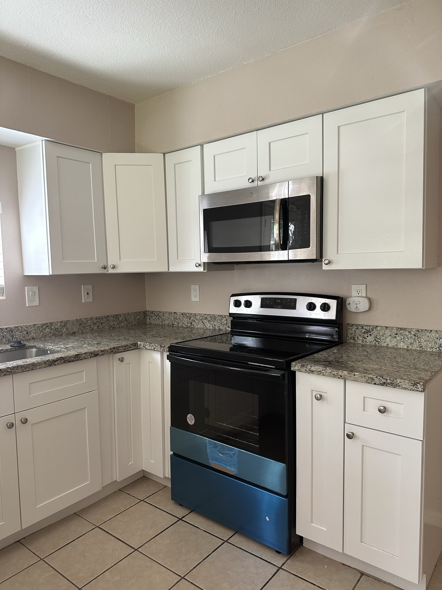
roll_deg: +0.2
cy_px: 295
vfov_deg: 71.6
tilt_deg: -4.5
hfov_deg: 56.8
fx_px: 409
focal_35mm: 24
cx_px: 221
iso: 160
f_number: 1.78
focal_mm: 6.86
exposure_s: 1/121
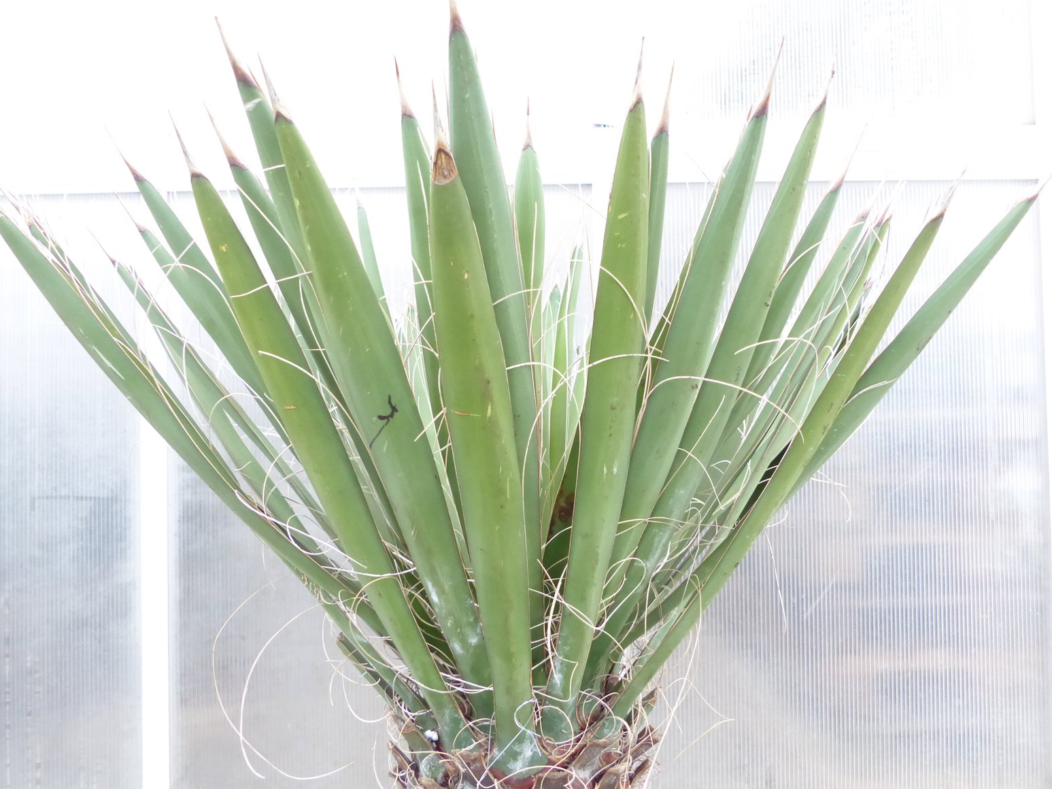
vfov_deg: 46.8
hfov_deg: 60.0
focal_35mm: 30
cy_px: 383
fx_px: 912
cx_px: 537
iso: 500
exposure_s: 1/125
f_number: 2.8
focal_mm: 5.3
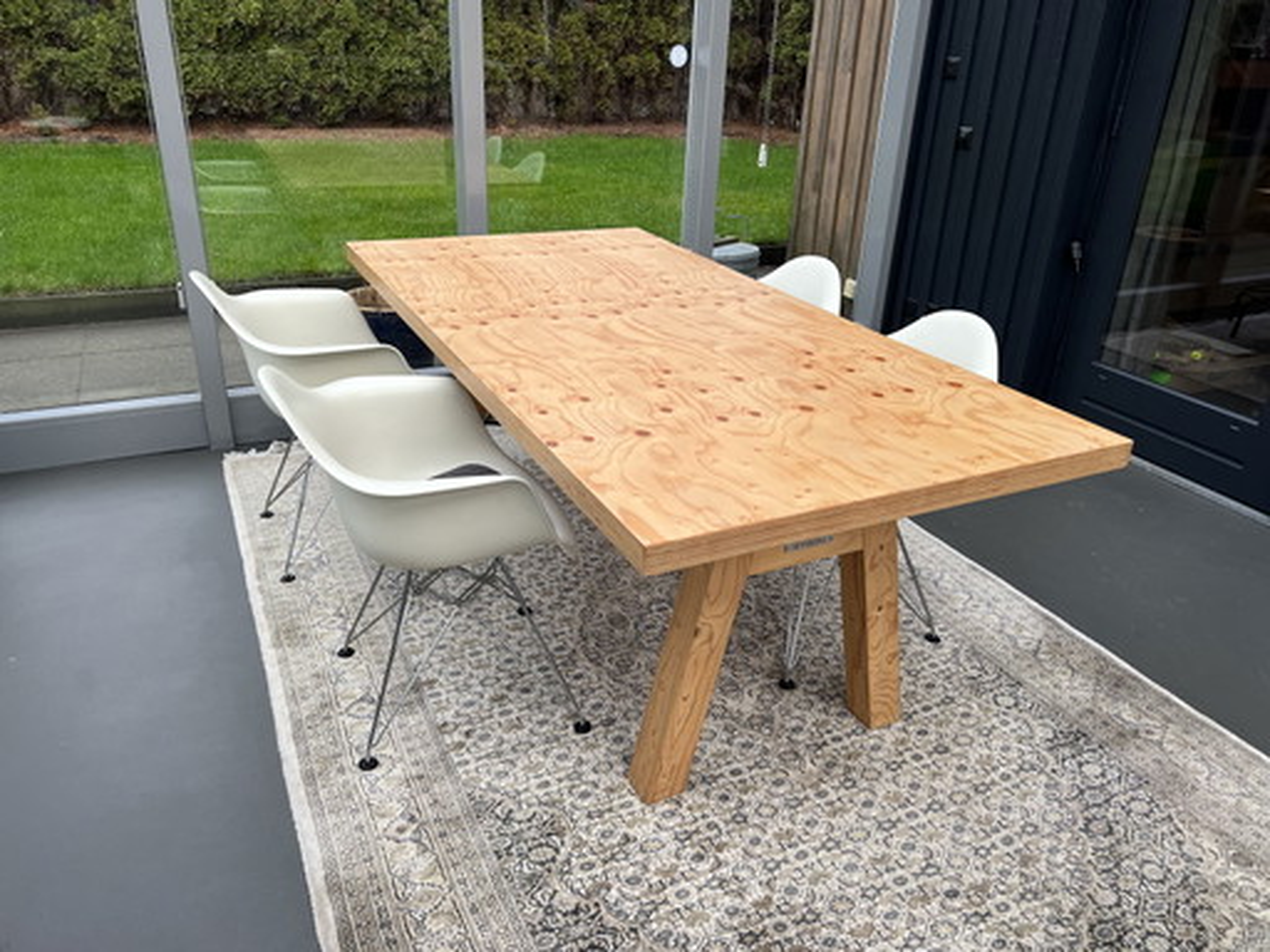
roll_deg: -2.2
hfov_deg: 67.3
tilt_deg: -25.5
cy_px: 476
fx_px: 954
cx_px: 635
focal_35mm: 26
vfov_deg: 53.1
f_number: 1.5
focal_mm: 5.7
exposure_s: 1/100
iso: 80
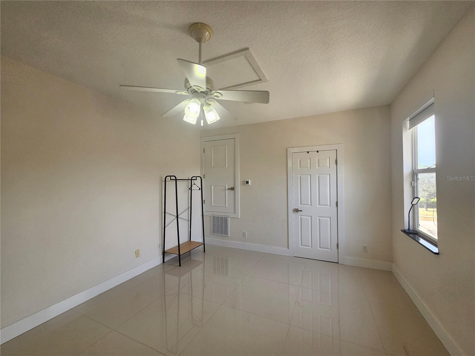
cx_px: 238
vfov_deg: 89.9
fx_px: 178
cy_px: 178
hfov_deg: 106.2
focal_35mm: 13
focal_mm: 2.2
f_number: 2.2
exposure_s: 1/359
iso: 250
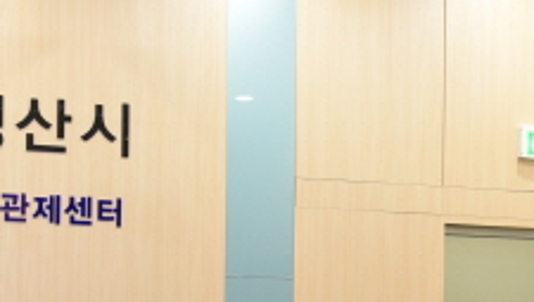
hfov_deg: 21.1
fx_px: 1431
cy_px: 409
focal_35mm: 101
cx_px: 223
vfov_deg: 11.7
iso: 800
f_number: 3.5
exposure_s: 1/60
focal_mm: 31
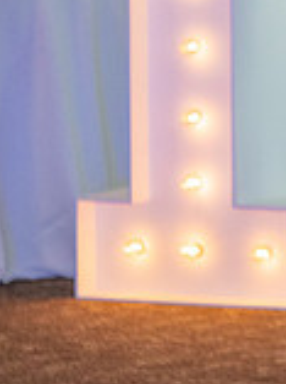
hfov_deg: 3.9
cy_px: -149
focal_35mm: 368
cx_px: 999
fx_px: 4071
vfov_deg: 5.4
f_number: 2.8
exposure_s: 1/200
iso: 1000
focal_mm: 70
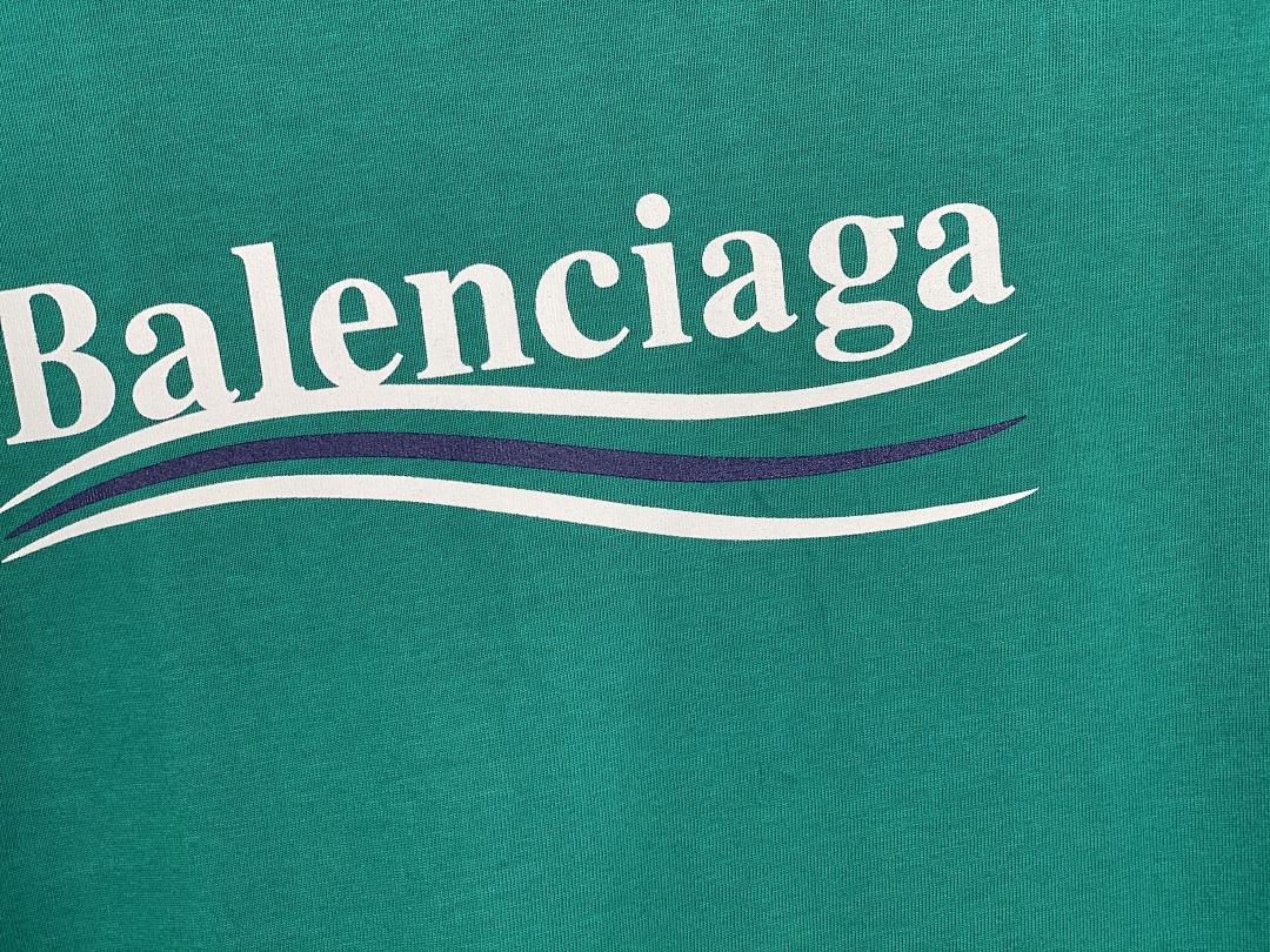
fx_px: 1908
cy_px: 476
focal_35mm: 52
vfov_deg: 28.0
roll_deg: +3.8
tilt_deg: -5.1
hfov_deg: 36.8
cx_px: 635
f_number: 2
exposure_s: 1/122
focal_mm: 6
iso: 32
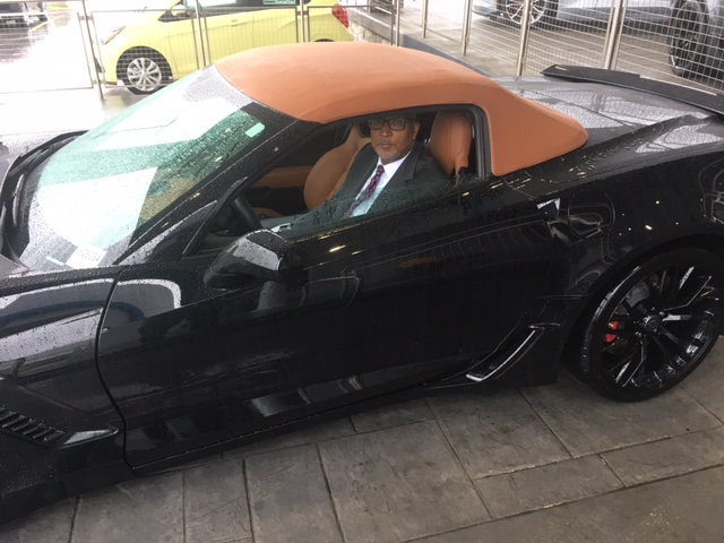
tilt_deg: -27.0
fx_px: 607
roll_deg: +0.7
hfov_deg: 61.7
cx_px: 362
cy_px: 272
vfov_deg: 48.2
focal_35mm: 29
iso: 32
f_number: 2.2
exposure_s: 1/30
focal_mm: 4.15
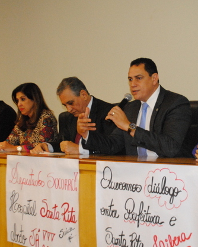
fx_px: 594
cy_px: 122
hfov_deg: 18.9
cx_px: 134
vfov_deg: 23.6
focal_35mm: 81
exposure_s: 1/30
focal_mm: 30
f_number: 4.5
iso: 1600
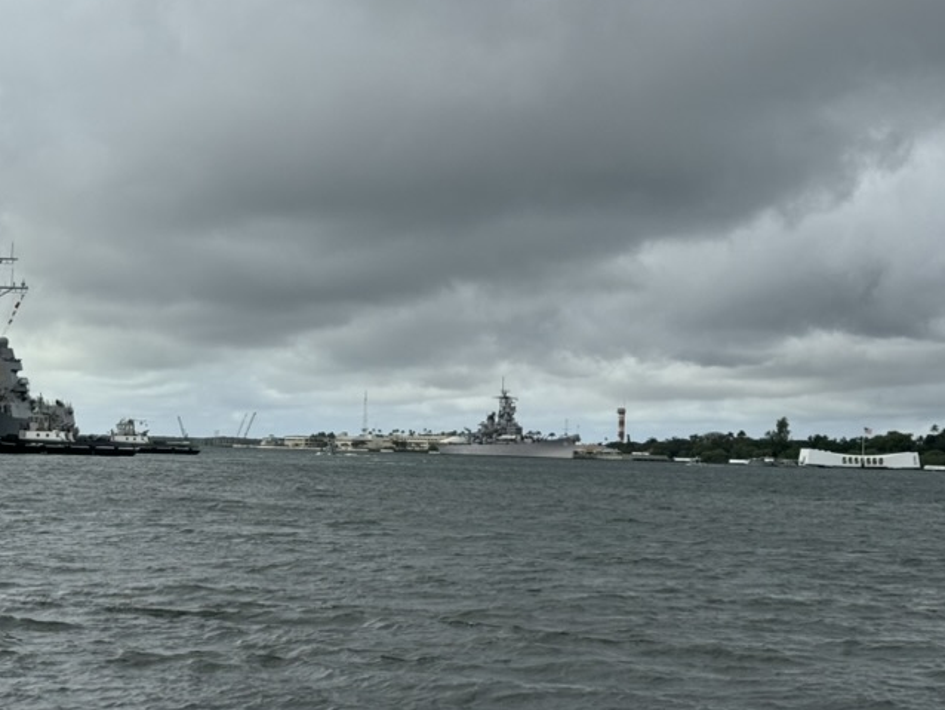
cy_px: 357
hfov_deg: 25.2
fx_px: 2103
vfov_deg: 19.2
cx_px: 321
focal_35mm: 77
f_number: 1.78
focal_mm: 6.86
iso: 64
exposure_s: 1/4310
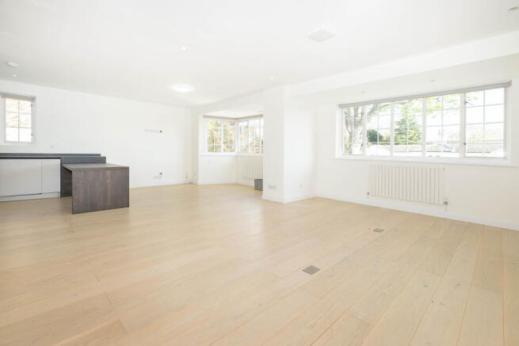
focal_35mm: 15
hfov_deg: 100.4
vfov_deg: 77.4
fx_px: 216
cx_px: 260
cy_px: 173
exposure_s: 1/125
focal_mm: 10
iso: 400
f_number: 5.6
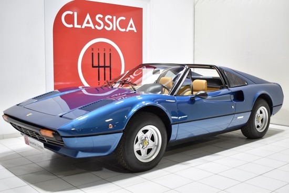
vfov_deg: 31.9
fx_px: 337
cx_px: 144
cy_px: 96
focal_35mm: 42
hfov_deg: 46.4
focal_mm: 28
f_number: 4.2
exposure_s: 1/15
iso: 100
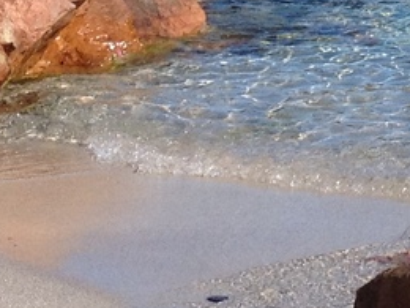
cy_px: -205
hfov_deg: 9.1
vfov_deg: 6.8
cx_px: 525
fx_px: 2547
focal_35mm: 215
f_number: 2.4
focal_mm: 4.28
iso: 64
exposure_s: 1/1577
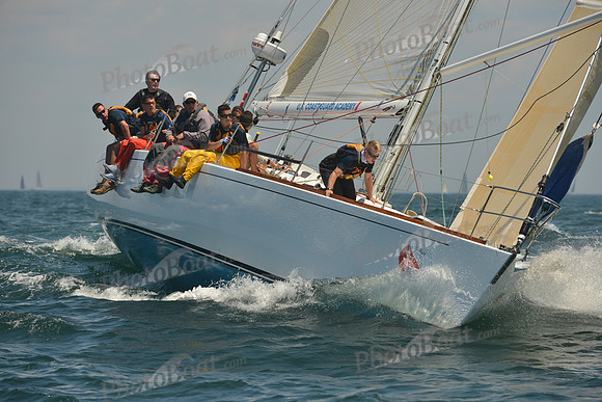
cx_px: 301
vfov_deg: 4.6
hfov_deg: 6.9
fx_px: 5018
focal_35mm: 300
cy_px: 201
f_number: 7.1
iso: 250
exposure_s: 1/1000
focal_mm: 300
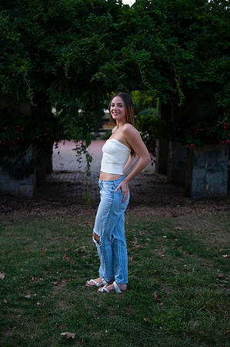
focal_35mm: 55
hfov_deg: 24.6
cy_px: 174
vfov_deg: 36.3
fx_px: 528
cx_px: 115
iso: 100
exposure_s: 1/320
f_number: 2.8
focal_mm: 55
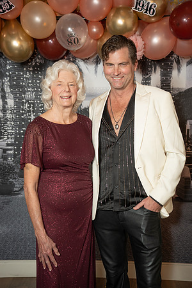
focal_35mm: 53
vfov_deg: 37.7
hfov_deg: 25.7
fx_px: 422
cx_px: 96
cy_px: 144
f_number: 2.8
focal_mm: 52.7
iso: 1000
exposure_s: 1/160
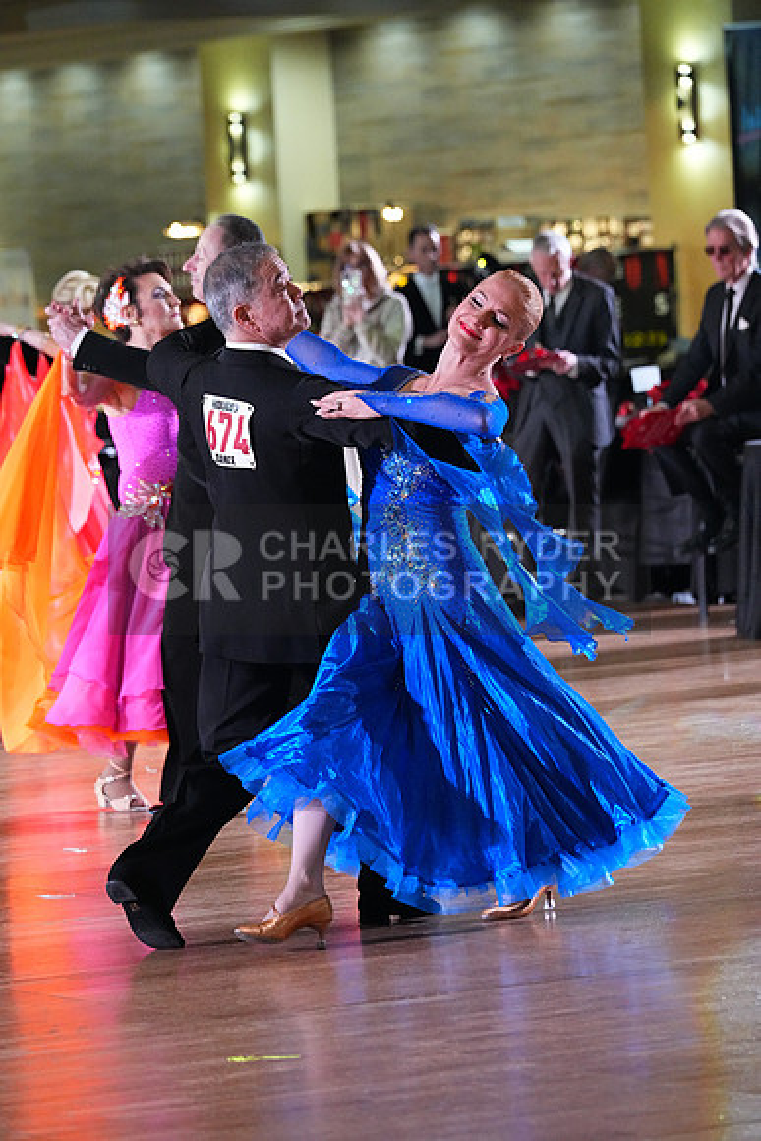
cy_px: 570
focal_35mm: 200
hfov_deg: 6.9
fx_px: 6337
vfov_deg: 10.3
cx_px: 380
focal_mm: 200
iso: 10000
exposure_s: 1/400
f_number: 5.6
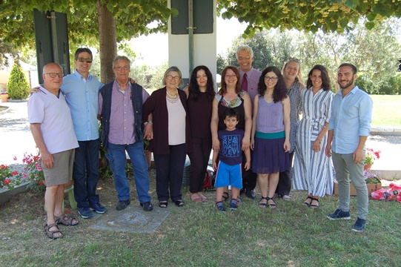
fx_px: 384
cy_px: 134
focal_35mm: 34
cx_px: 200
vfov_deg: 38.3
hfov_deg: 55.1
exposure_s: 1/125
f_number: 5.6
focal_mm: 23
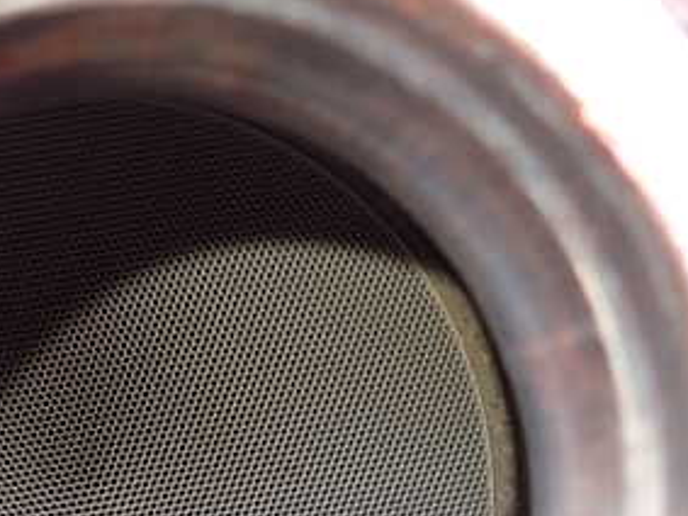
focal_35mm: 53
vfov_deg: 26.7
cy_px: 450
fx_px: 1053
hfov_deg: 35.1
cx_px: 146
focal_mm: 4.5
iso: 160
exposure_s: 1/60
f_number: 2
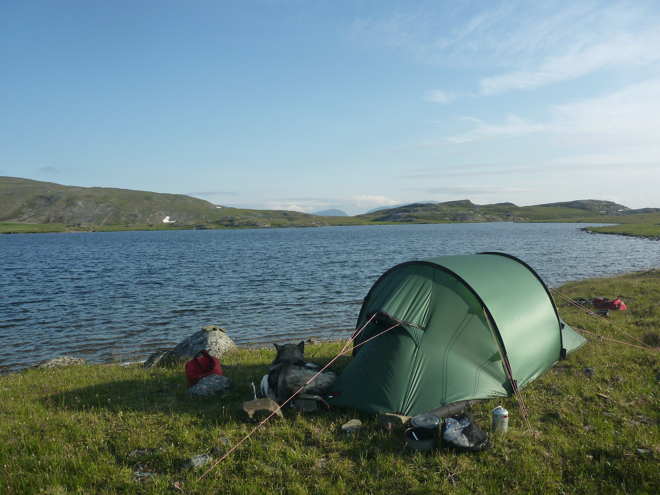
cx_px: 321
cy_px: 231
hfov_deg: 58.3
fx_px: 591
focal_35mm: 31
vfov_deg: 45.4
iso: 125
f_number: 3.3
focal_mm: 4.9
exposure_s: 1/640
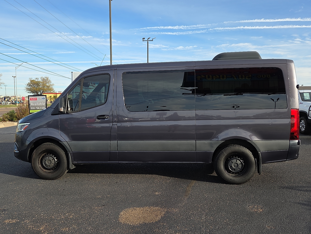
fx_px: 261
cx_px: 156
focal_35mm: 29
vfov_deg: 48.2
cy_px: 117
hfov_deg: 61.7
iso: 76
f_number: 1.8
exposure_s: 1/2500
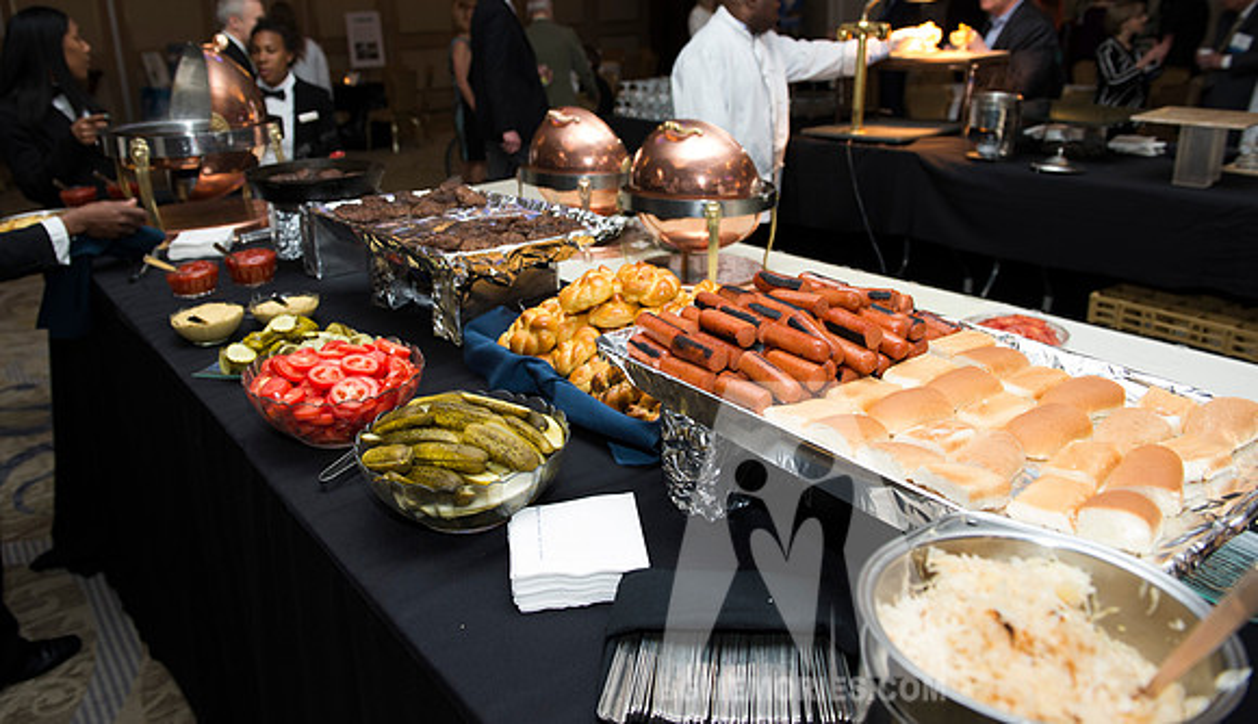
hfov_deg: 66.8
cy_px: 304
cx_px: 598
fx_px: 953
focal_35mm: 28
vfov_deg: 41.5
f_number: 4.5
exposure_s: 1/80
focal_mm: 26
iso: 1250
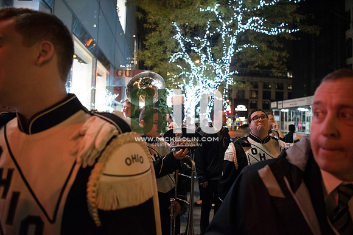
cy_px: 118
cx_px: 176
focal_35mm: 24
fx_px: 235
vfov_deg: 53.2
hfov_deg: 73.7
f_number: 2.8
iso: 8000
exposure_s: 1/160
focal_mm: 24
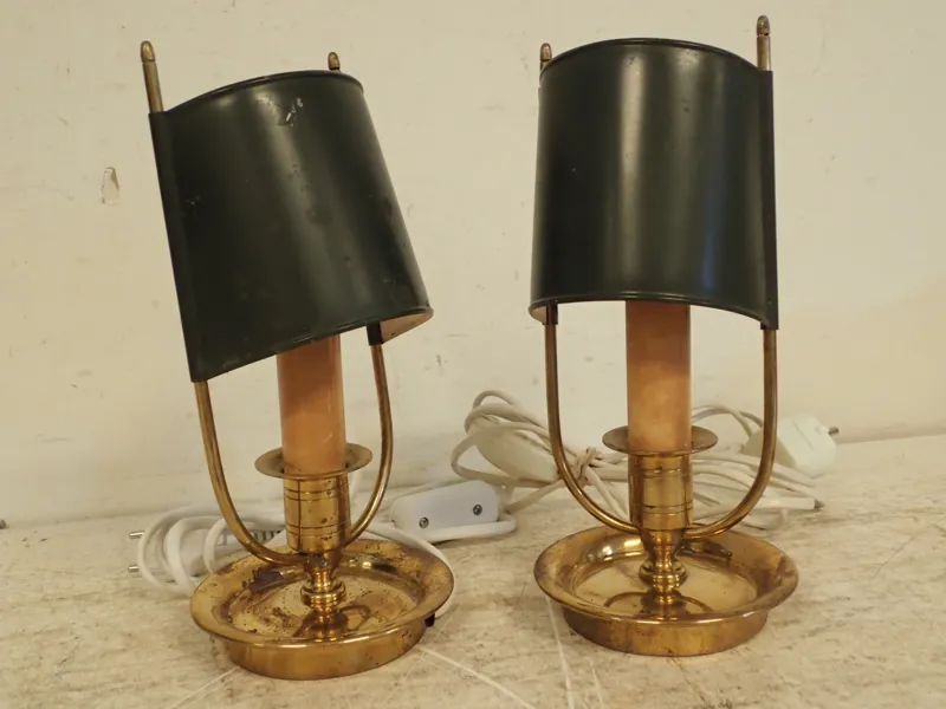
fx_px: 1093
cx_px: 473
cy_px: 354
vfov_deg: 36.0
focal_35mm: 40
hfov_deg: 46.8
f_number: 2.8
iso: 400
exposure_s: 1/40
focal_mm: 7.34
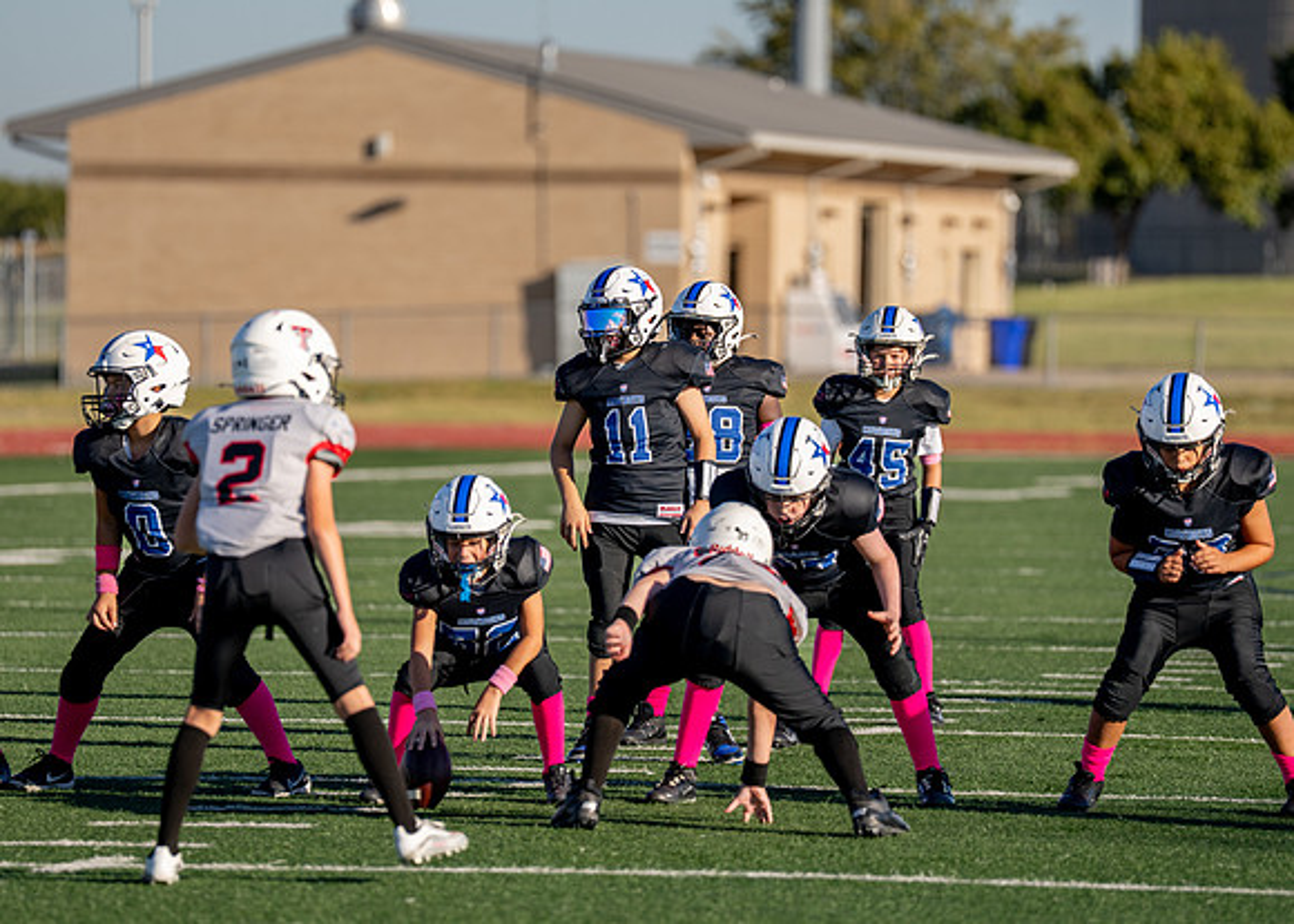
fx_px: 9908
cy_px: 397
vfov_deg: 5.3
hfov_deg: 7.5
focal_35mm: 270
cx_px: 628
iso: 160
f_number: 2.8
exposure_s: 1/3200
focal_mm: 200
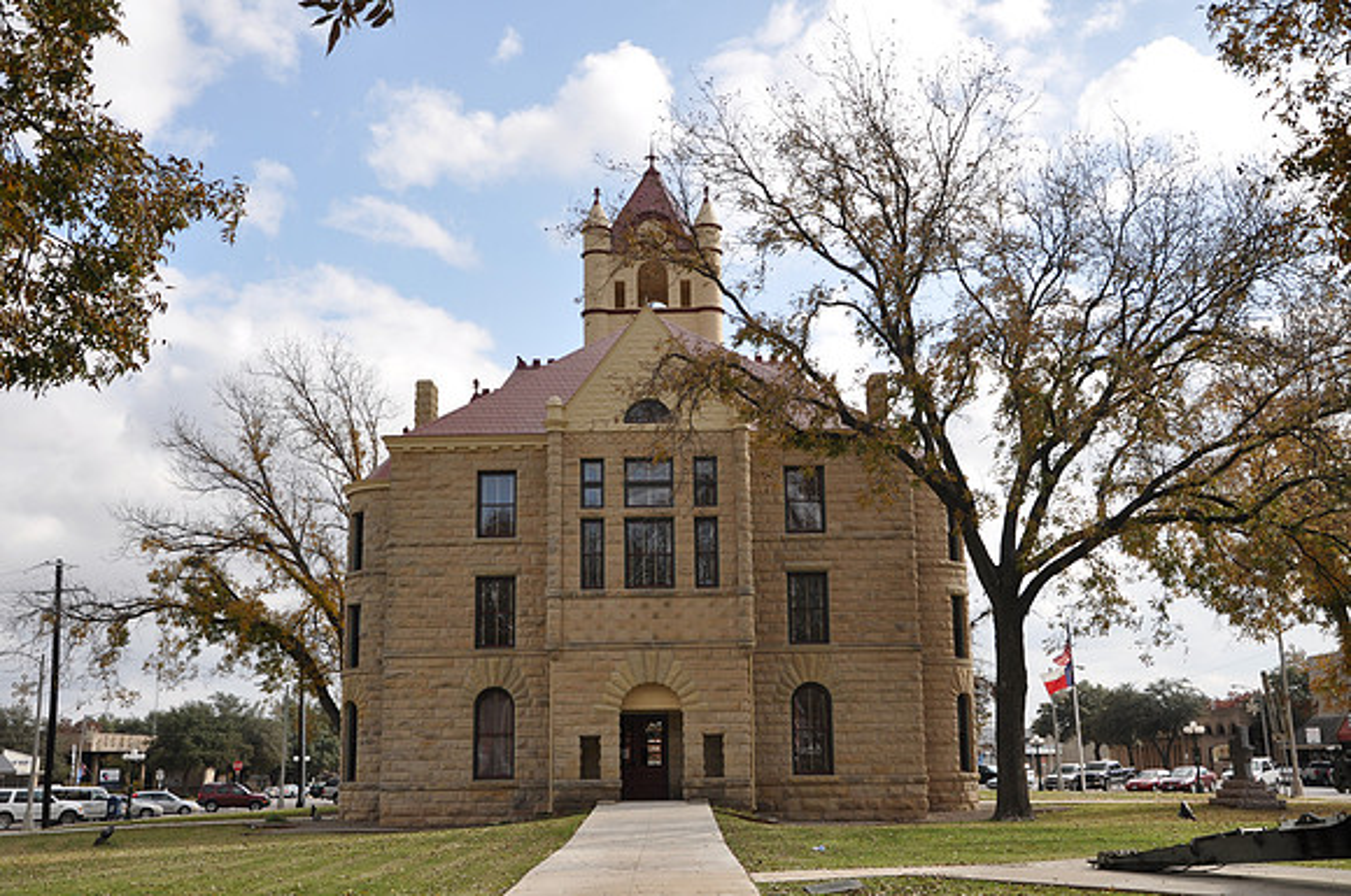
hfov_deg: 51.3
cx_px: 676
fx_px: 1405
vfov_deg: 35.4
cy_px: 448
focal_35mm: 38
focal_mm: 25
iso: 200
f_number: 7.1
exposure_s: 1/200
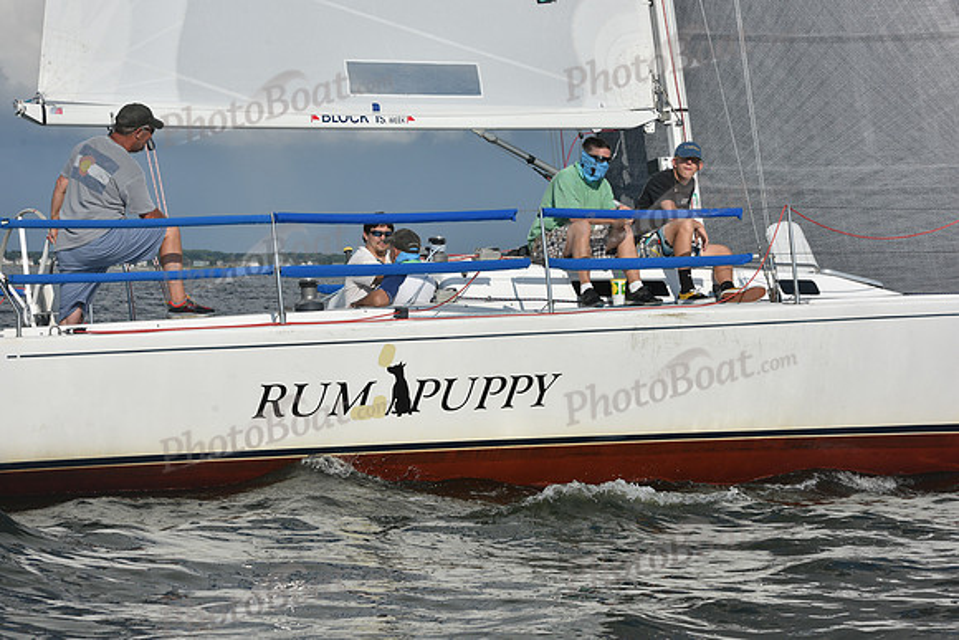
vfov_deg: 15.2
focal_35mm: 90
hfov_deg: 22.6
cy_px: 320
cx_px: 480
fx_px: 2398
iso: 250
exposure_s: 1/1250
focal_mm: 90
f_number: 10
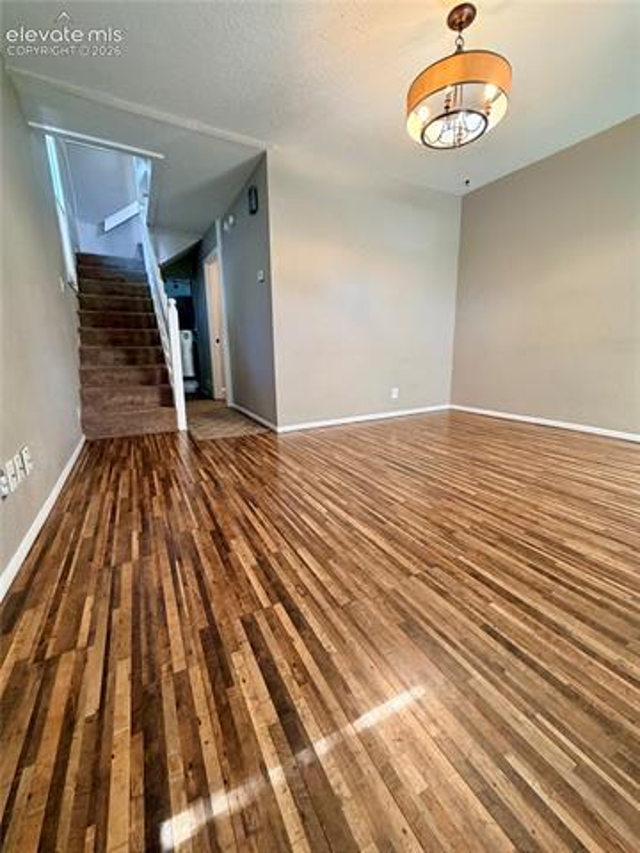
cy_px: 426
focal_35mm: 14
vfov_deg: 102.1
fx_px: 345
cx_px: 320
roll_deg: +0.7
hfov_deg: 85.7
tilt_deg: -11.8
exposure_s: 1/60
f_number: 2.2
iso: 320
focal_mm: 2.22
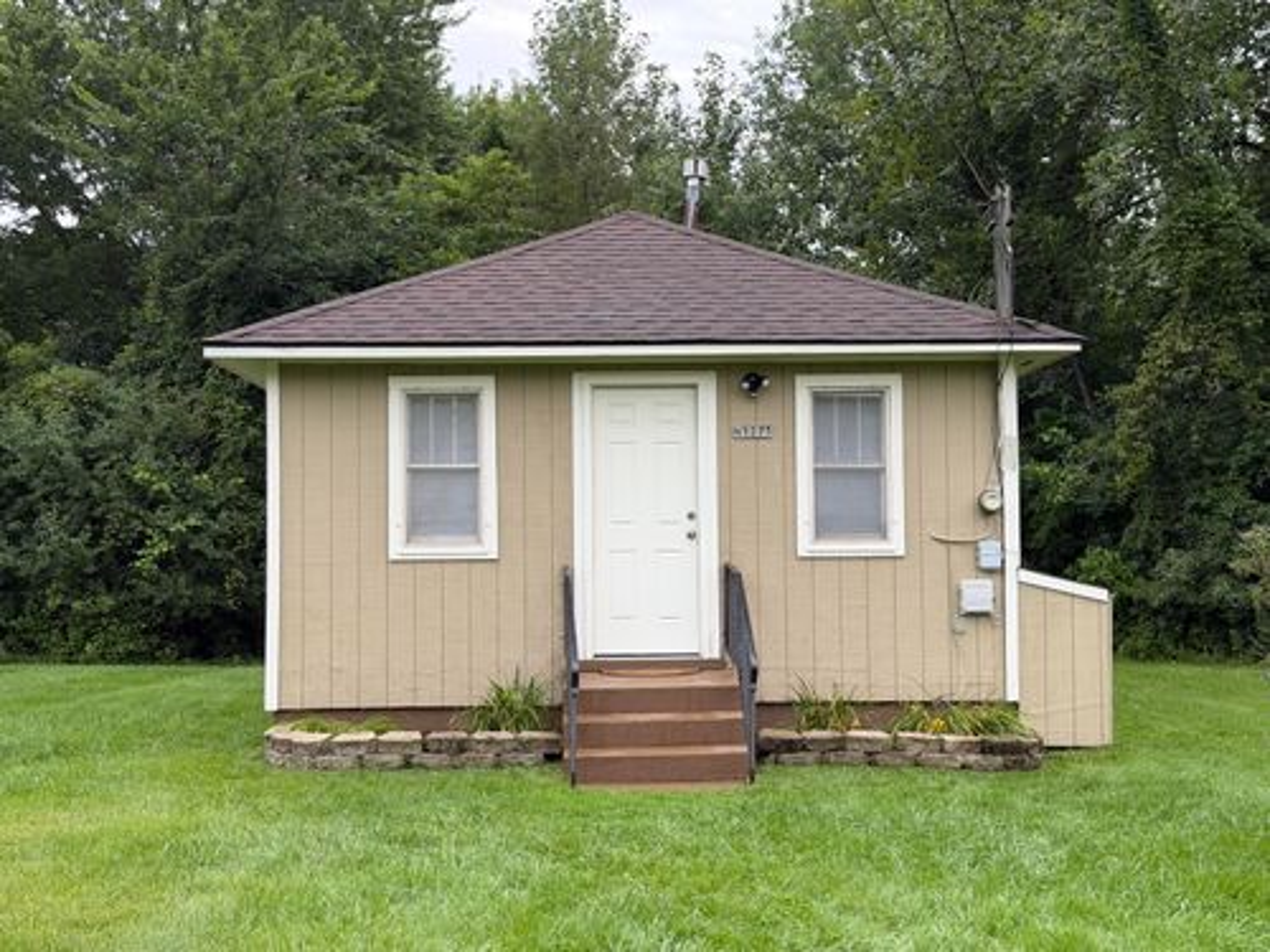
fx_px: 1761
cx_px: 635
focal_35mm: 48
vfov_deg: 30.3
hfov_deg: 39.7
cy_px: 476
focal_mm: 6.76
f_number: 1.78
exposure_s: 1/60
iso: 200
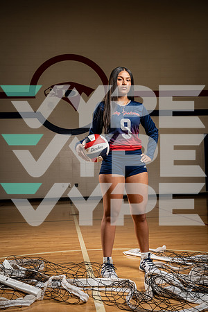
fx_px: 390
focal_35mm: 45
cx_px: 104
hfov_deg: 29.9
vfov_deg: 43.6
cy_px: 156
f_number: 5.6
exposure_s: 1/250
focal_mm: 45
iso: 320
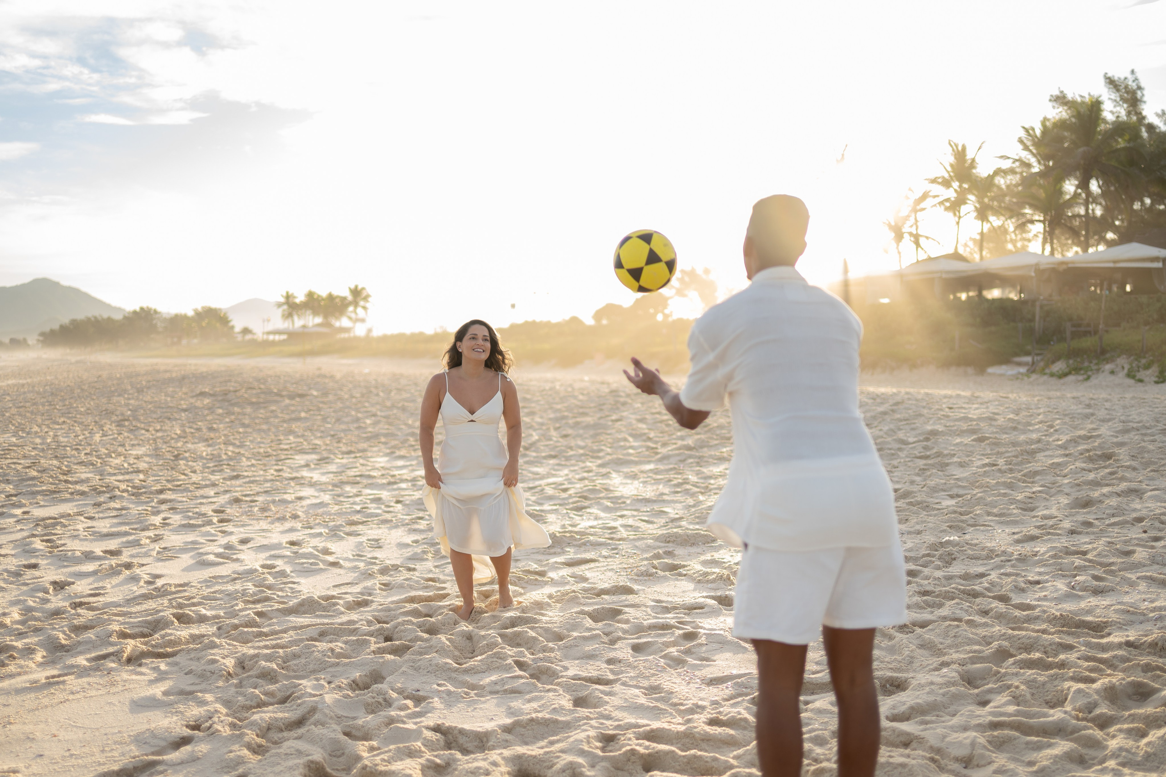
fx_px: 1263
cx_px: 583
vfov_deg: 34.1
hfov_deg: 49.5
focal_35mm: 39
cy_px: 433
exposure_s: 1/1250
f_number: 1.4
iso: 64
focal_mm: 35
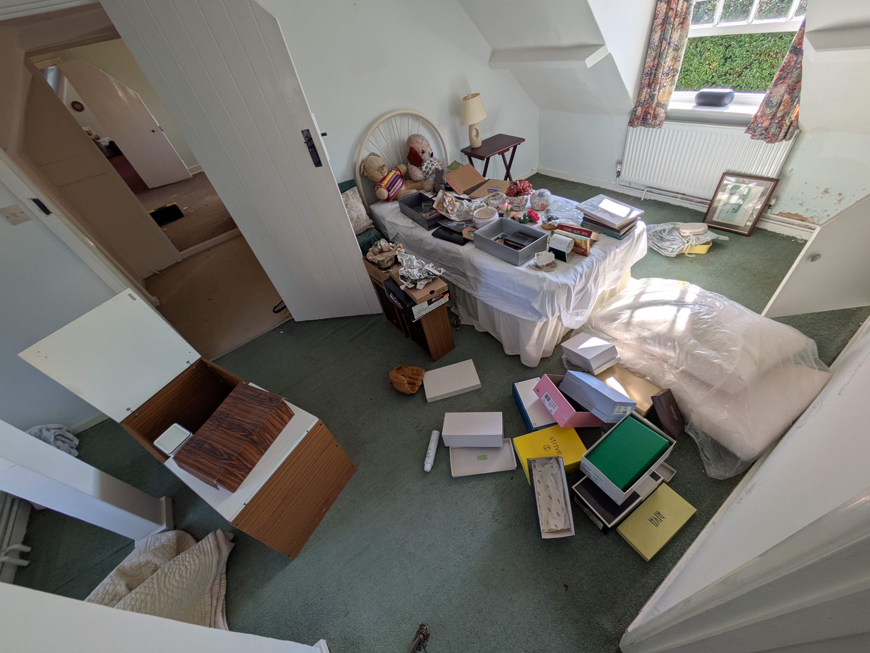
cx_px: 435
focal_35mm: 14
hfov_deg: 102.0
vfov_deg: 85.7
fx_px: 352
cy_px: 326
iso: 49
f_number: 2.2
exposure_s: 1/261
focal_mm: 1.83
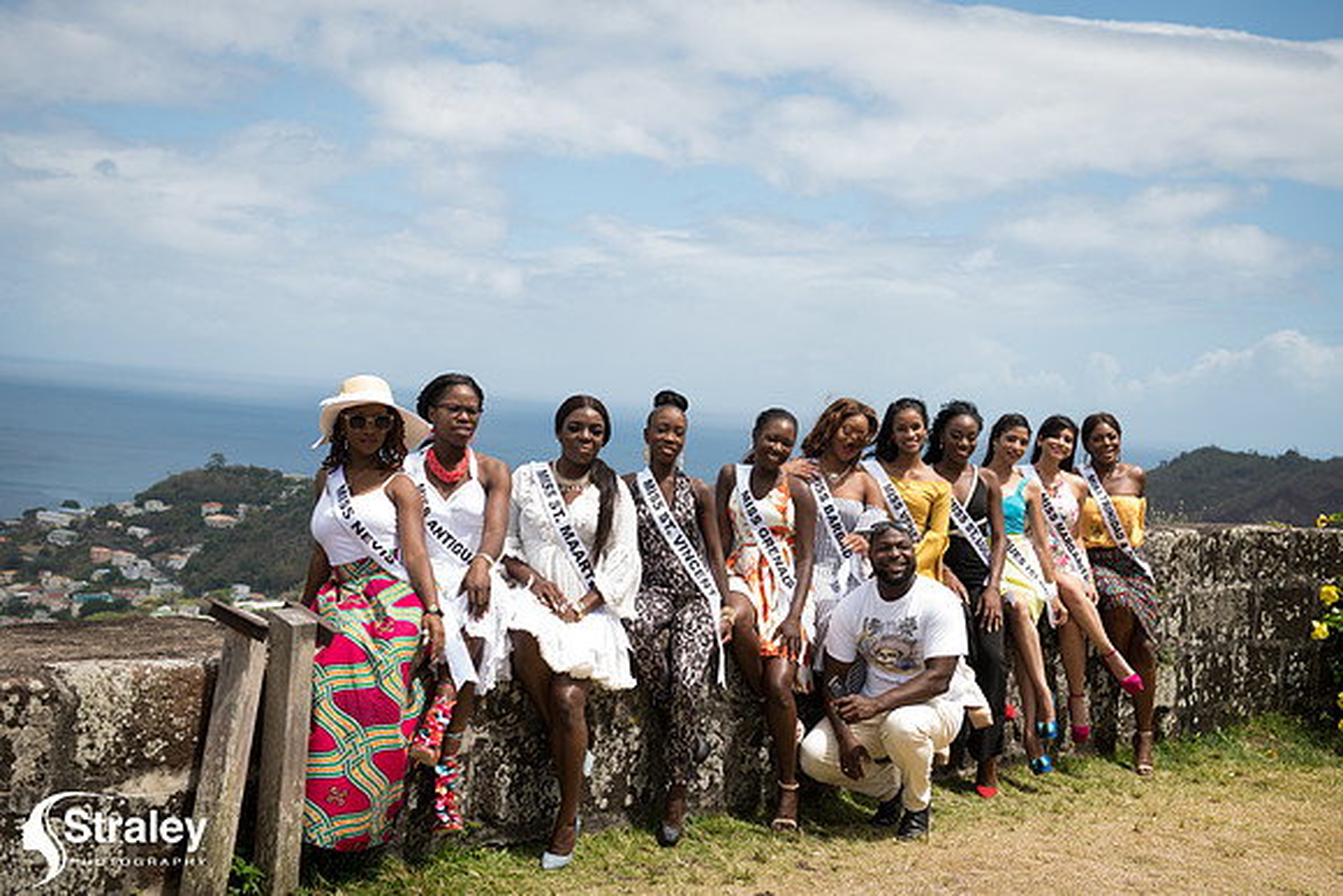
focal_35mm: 52
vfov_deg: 26.0
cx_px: 672
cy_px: 448
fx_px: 1940
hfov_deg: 38.2
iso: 64
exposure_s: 1/125
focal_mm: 52
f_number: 5.6
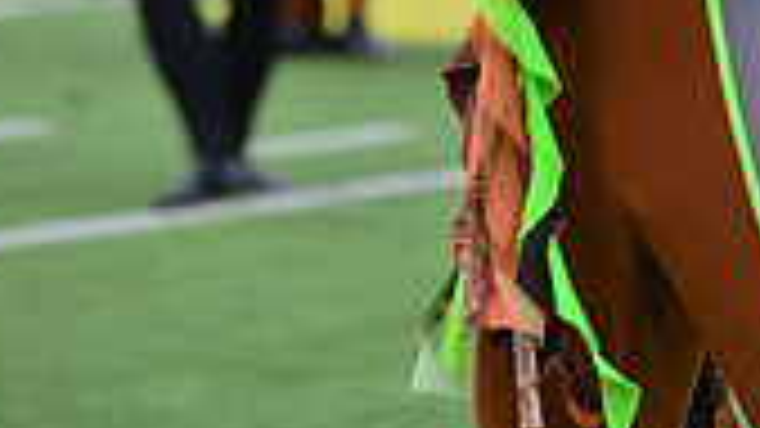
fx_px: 11787
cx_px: 605
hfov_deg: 3.7
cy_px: -437
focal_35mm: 585
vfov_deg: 2.1
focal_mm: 210
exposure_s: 1/500
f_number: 5.6
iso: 400
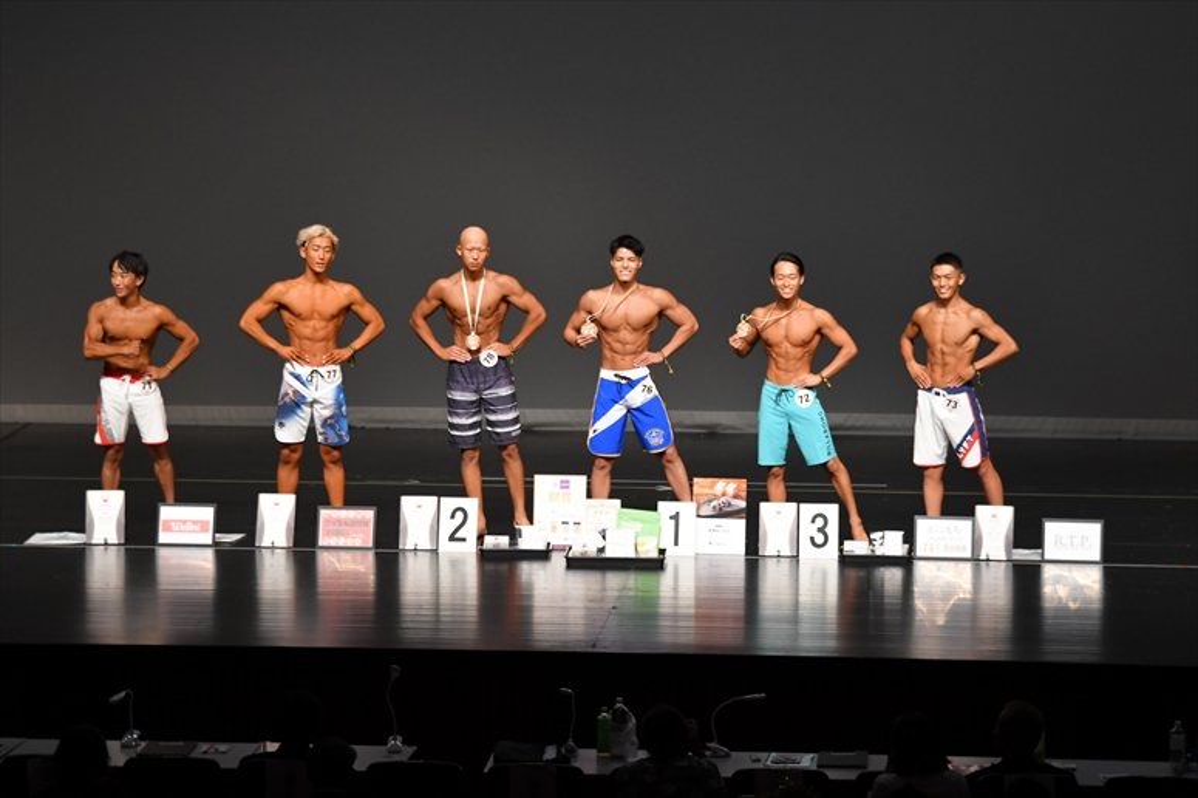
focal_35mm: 147
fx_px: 4890
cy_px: 399
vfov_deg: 9.3
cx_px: 599
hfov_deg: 14.0
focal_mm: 98
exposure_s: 1/400
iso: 2000
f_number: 5.6
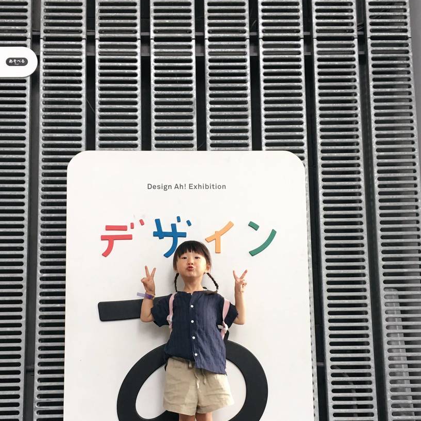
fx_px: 578
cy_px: 280
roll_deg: +0.0
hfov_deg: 40.0
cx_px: 192
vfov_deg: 39.6
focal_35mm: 42
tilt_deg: +8.4
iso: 40
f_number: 2.2
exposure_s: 1/30
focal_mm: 4.15
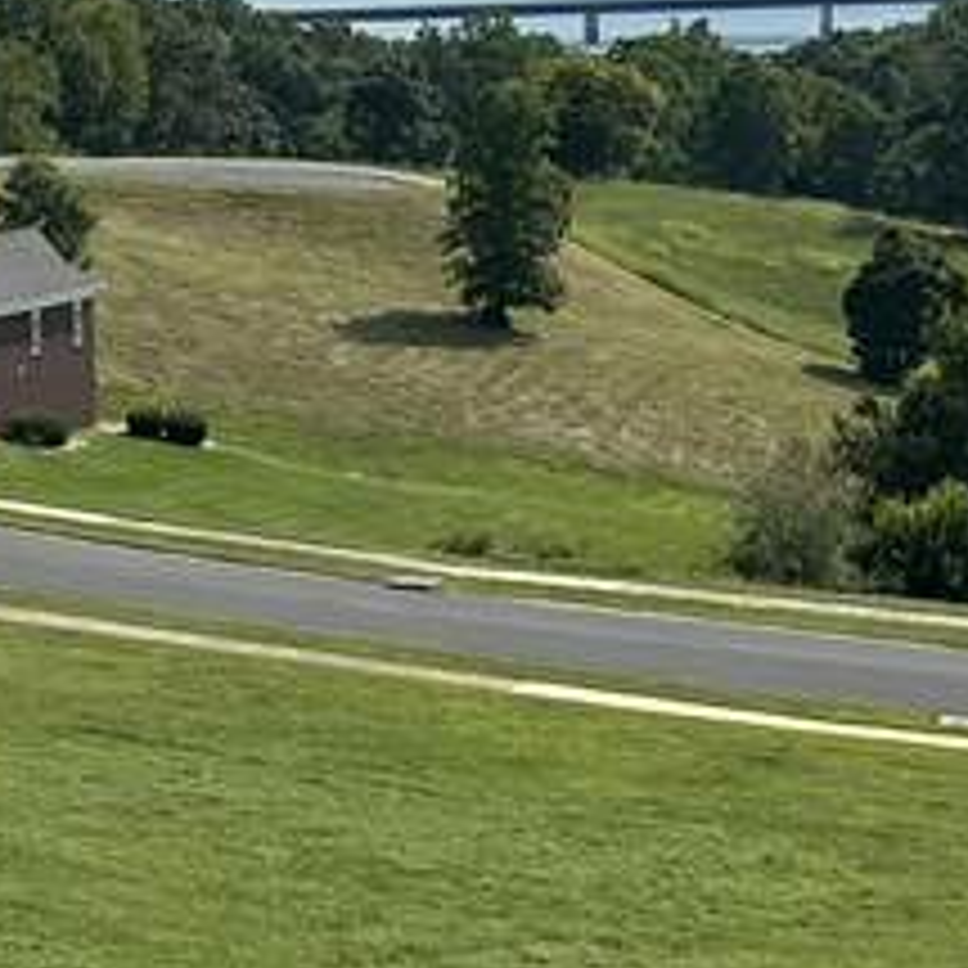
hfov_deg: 13.5
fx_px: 3986
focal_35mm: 126
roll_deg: +2.3
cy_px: 221
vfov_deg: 13.8
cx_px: -207
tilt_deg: -5.8
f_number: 1.78
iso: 80
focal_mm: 6.86
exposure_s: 1/8929
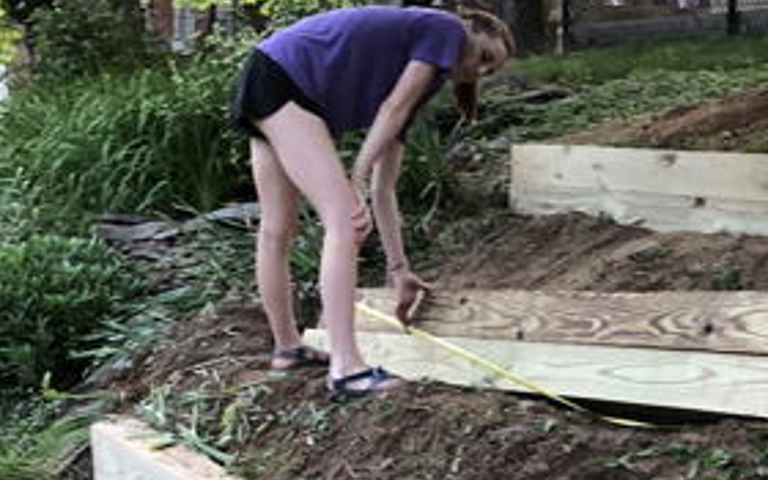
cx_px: 809
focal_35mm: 106
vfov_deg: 12.2
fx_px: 2219
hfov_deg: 19.0
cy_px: 442
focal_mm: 4
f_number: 1.8
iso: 32
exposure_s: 1/24
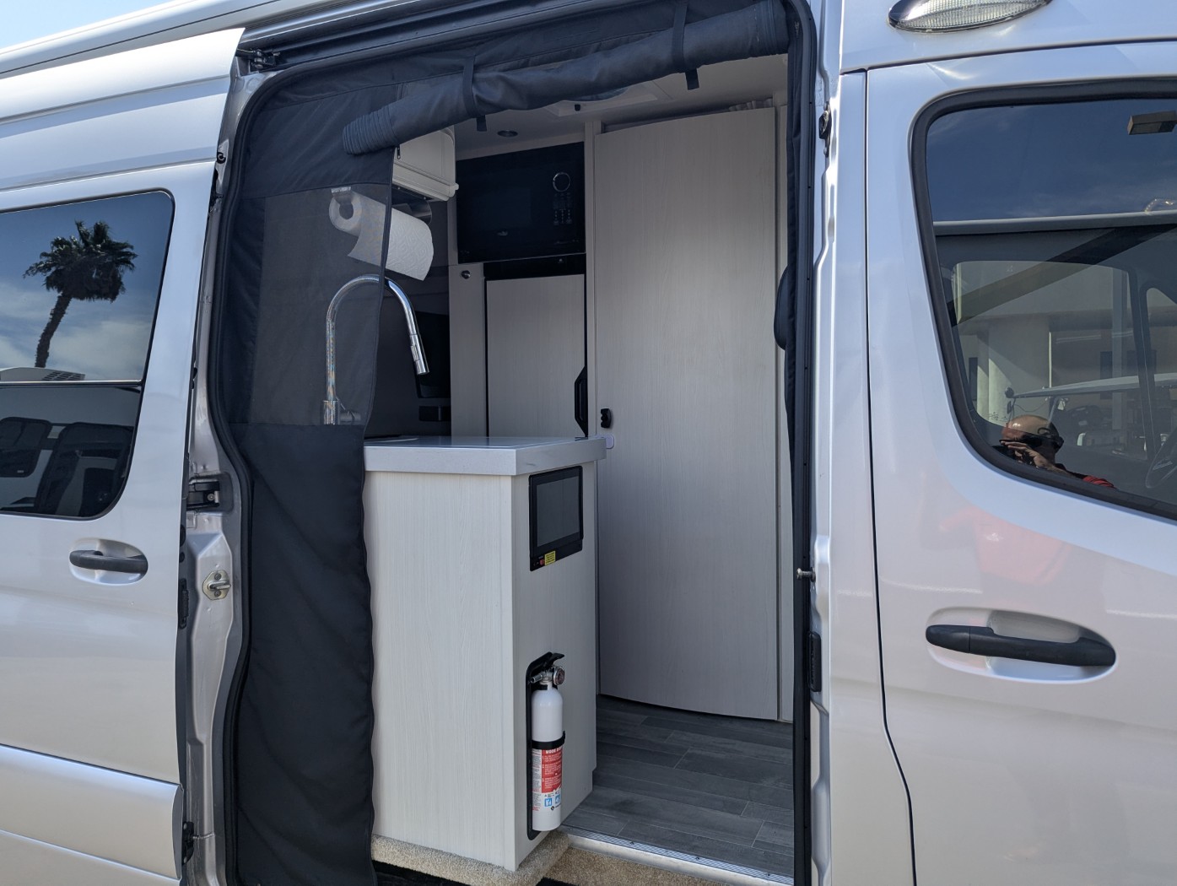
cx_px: 588
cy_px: 443
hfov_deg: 71.5
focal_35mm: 24
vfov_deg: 56.9
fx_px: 817
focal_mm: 6.81
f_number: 1.85
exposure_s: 1/976
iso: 43
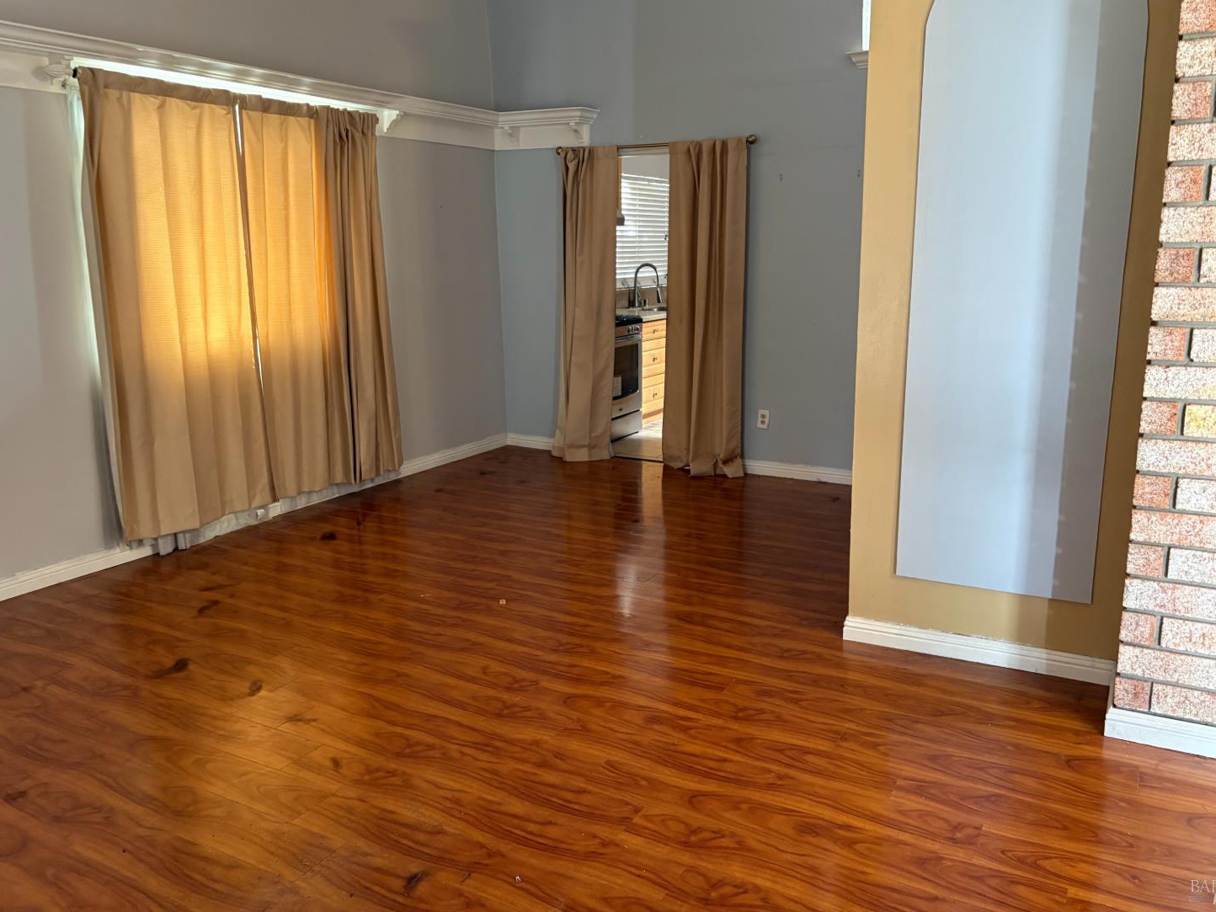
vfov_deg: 51.3
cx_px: 627
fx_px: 948
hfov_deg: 65.3
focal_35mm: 27
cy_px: 443
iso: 400
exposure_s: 1/40
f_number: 1.6
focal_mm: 5.96
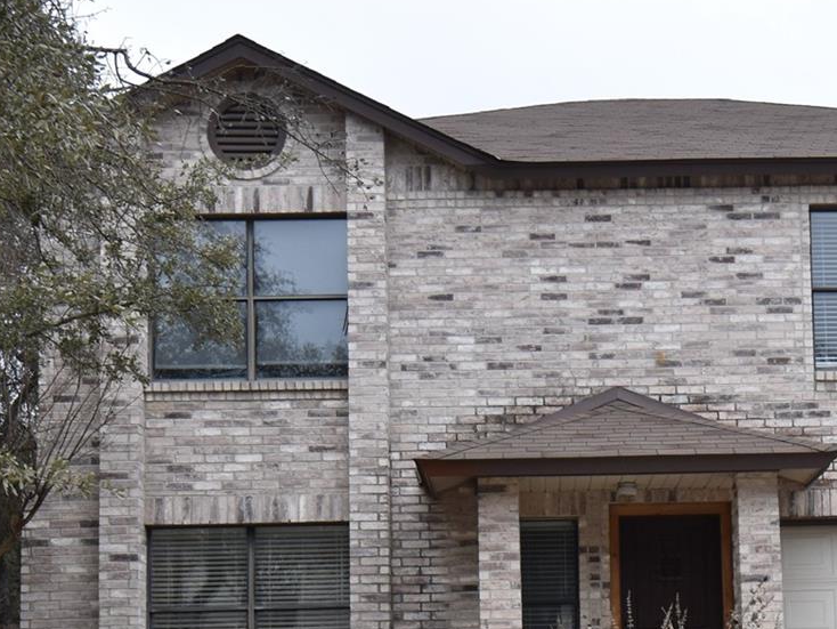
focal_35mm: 60
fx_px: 1459
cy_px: 527
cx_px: 592
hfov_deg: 31.6
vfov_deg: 23.8
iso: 400
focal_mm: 15
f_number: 8
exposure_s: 1/250
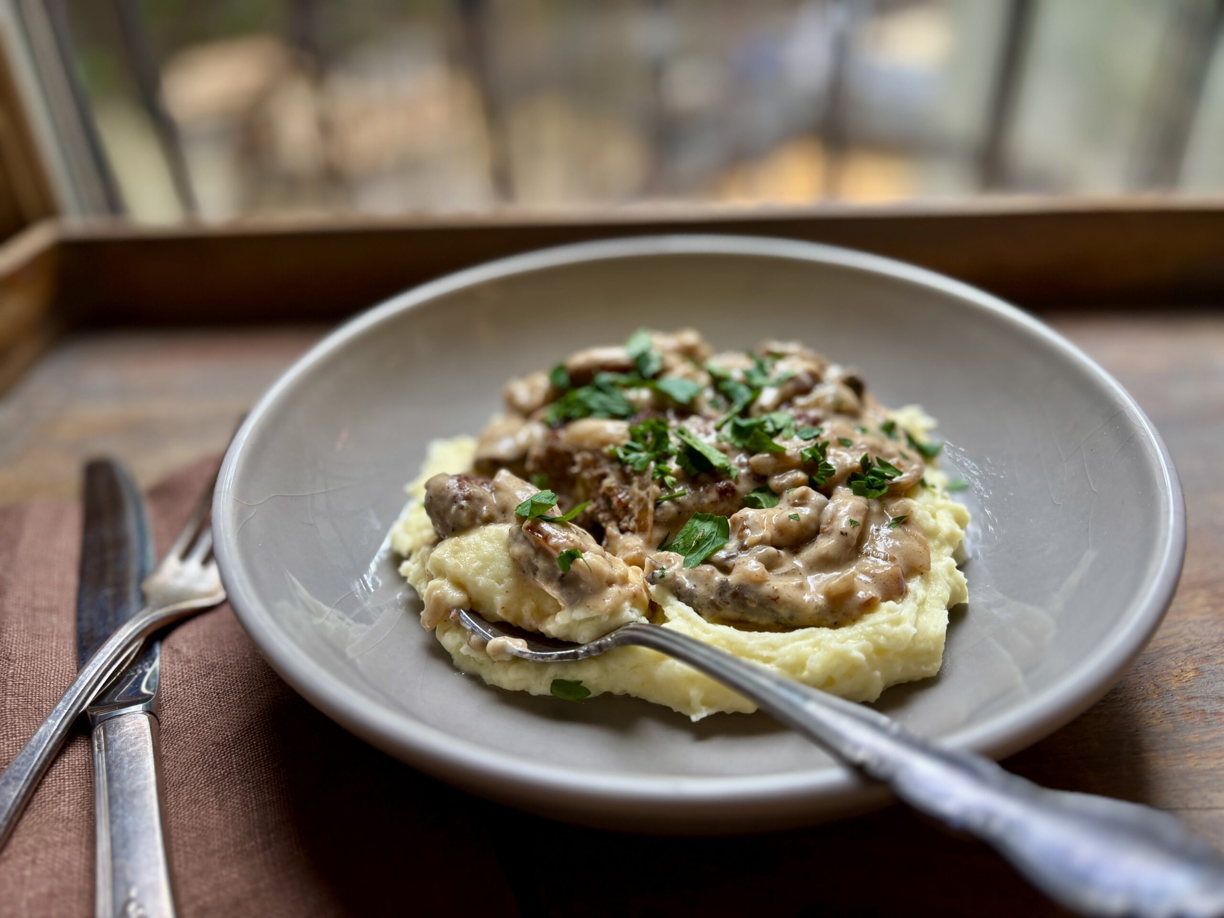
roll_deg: +1.7
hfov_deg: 67.3
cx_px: 612
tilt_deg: -34.7
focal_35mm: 26
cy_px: 459
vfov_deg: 53.1
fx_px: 919
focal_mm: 5.96
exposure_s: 1/60
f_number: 1.6
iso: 80
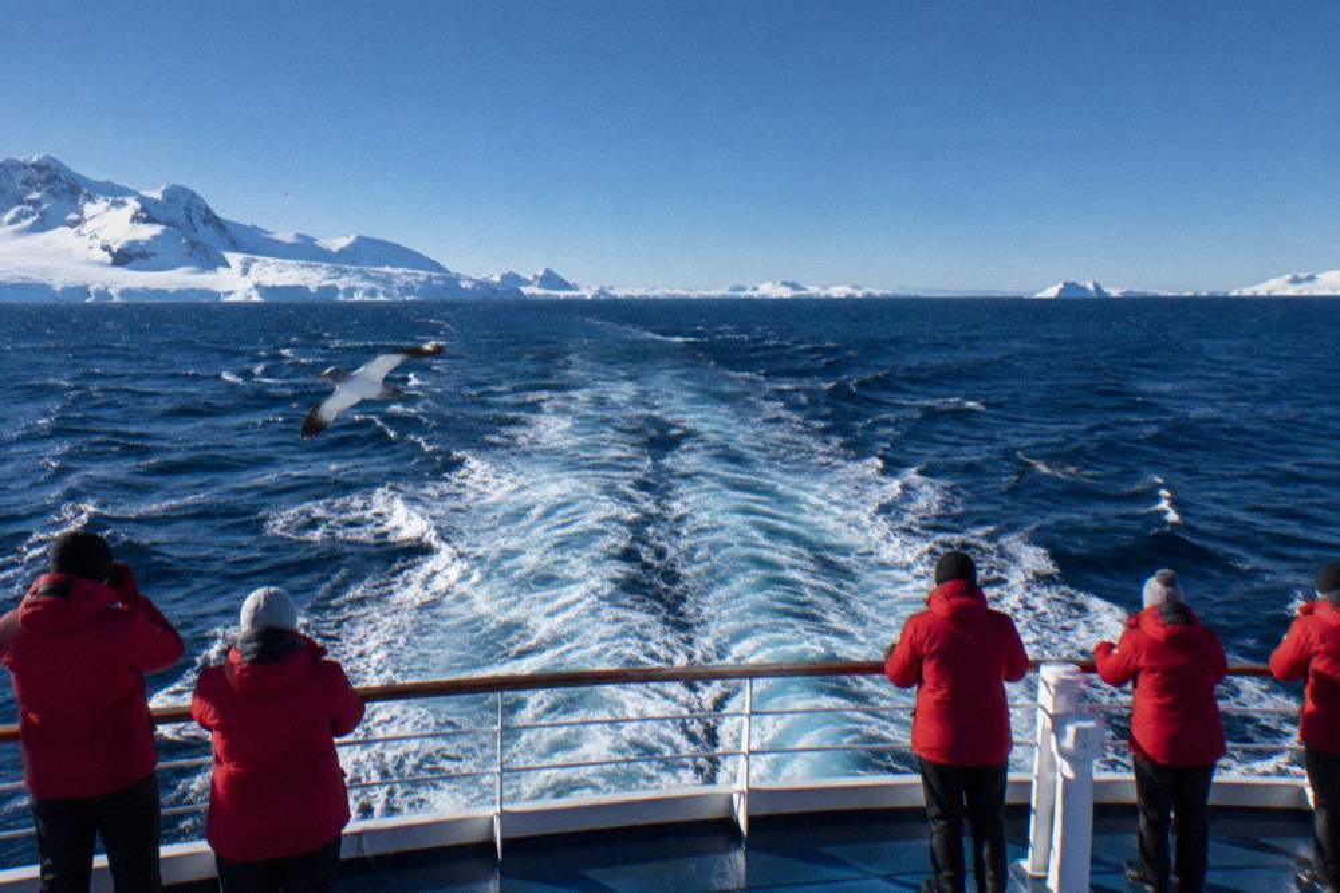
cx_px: 670
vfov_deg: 53.1
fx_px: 893
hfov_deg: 73.8
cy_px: 446
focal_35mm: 24
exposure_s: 1/400
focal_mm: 24
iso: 200
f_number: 5.6
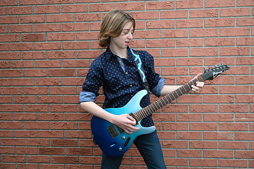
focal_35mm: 42
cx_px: 127
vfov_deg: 31.9
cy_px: 84
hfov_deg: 46.4
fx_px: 296
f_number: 3.5
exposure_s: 1/160
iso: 800
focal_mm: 42
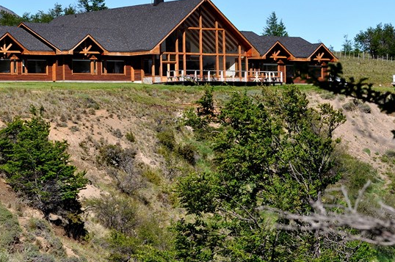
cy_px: 91
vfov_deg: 11.1
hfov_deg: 16.7
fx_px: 1345
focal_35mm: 123
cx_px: 135
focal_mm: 55
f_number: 10
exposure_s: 1/400
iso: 250
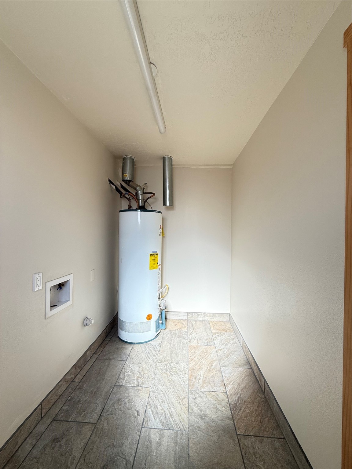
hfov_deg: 85.7
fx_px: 190
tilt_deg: +0.2
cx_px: 176
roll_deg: -0.9
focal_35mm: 14
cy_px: 234
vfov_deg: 102.1
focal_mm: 2.22
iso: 125
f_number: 2.2
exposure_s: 1/120
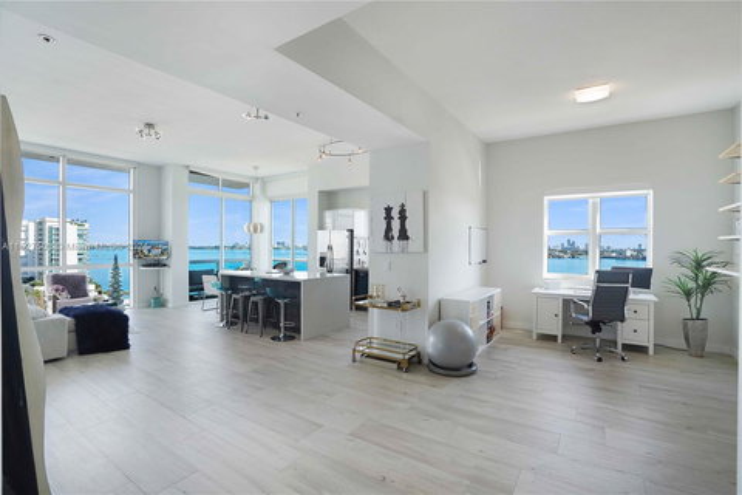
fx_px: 330
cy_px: 248
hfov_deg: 96.7
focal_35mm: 16
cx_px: 371
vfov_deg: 73.7
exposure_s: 1/125
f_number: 4.5
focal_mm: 16
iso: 320
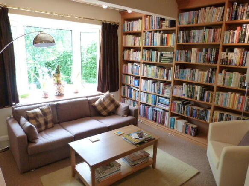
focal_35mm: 25
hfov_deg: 69.4
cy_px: 93
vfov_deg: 54.9
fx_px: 180
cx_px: 124
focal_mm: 4.5
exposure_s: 1/40
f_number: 2.8
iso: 400
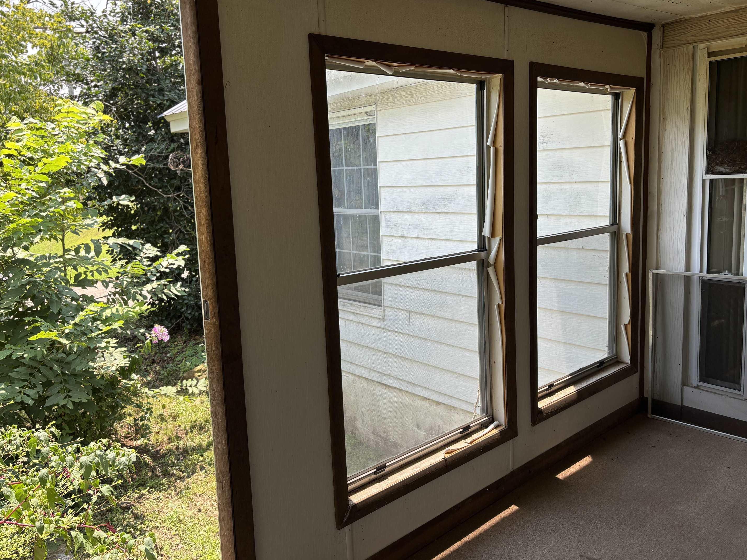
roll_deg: +1.4
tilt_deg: -8.0
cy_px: 263
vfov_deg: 49.7
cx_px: 385
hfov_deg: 63.4
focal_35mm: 28
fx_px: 604
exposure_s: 1/531
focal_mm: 5.96
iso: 50
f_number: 1.6
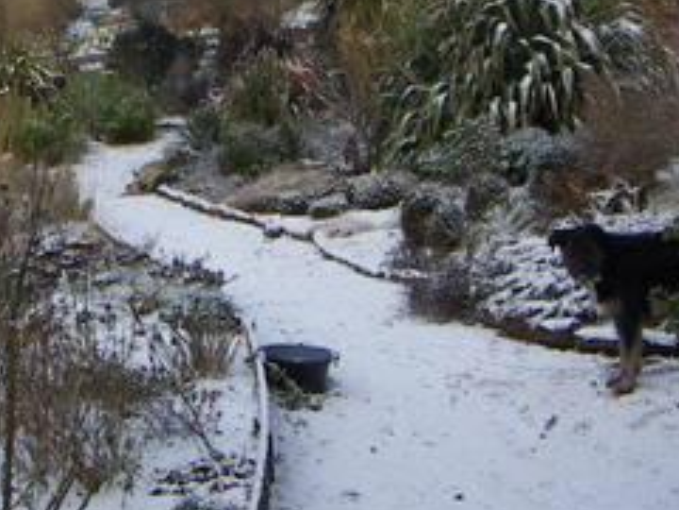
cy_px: 133
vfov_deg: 22.1
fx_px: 1295
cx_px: 224
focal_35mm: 66
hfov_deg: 29.2
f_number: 6.7
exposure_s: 1/160
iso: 64
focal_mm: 4.7
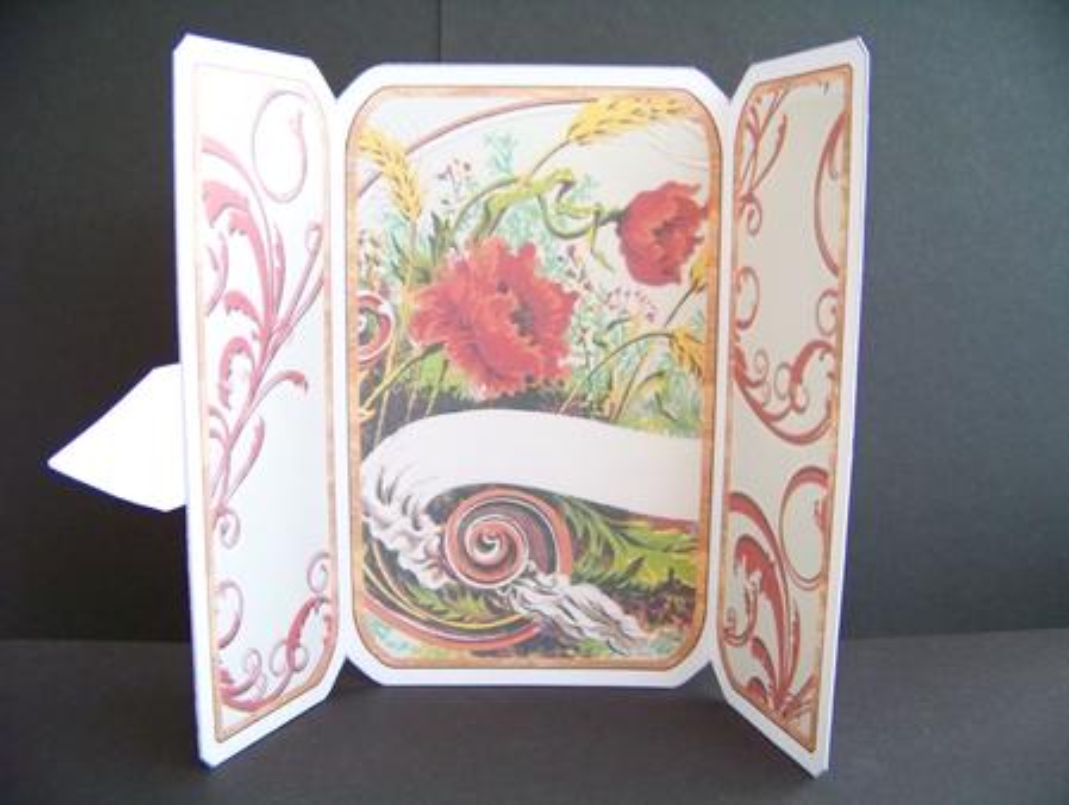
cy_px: 402
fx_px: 1113
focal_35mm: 36
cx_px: 534
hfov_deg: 51.3
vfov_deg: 39.7
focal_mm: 5.85
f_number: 2.8
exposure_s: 1/25
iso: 400
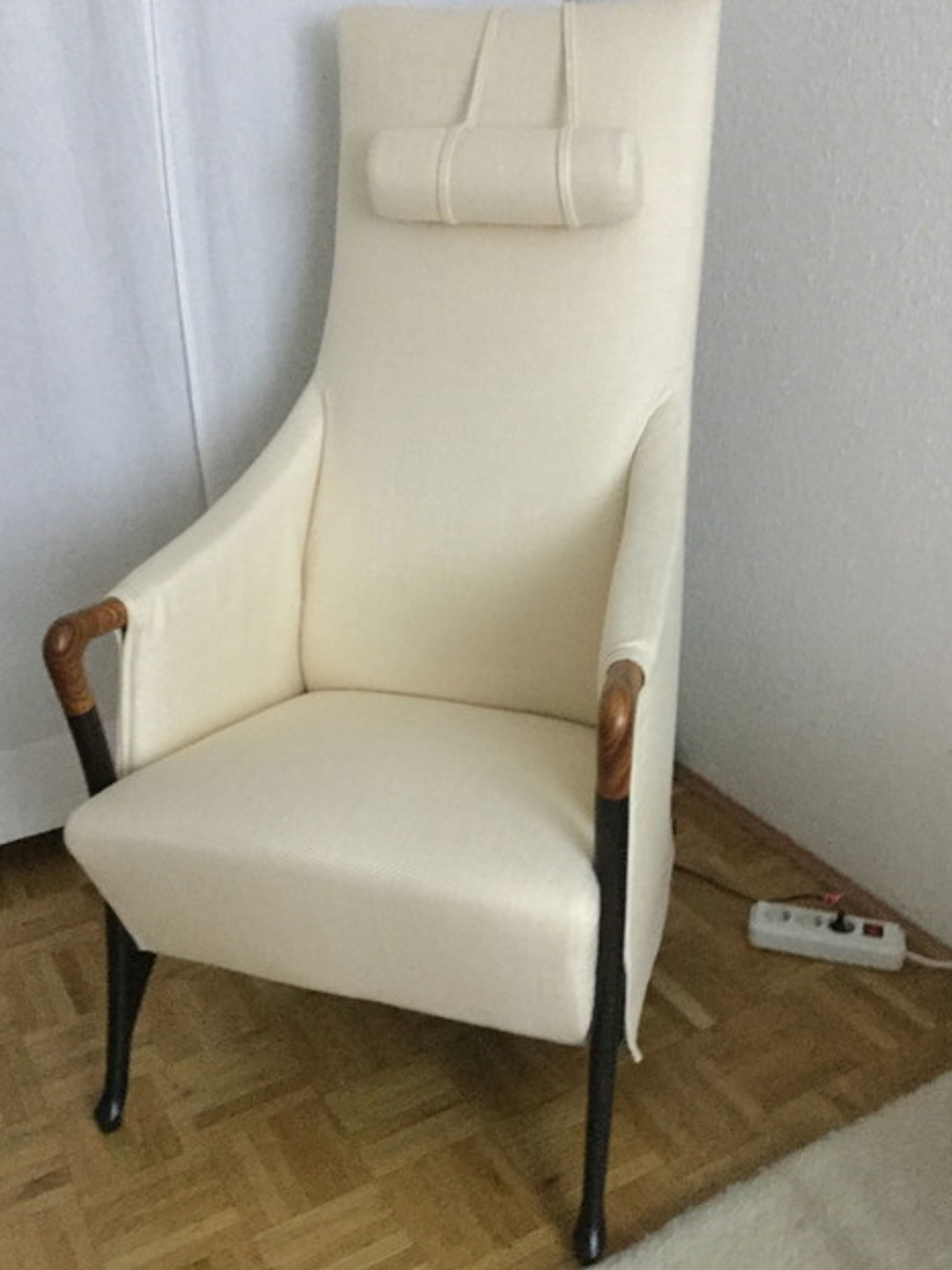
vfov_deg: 53.9
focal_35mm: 34
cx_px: 453
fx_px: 1247
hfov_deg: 41.8
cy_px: 598
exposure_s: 1/17
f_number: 2.4
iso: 500
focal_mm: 3.3
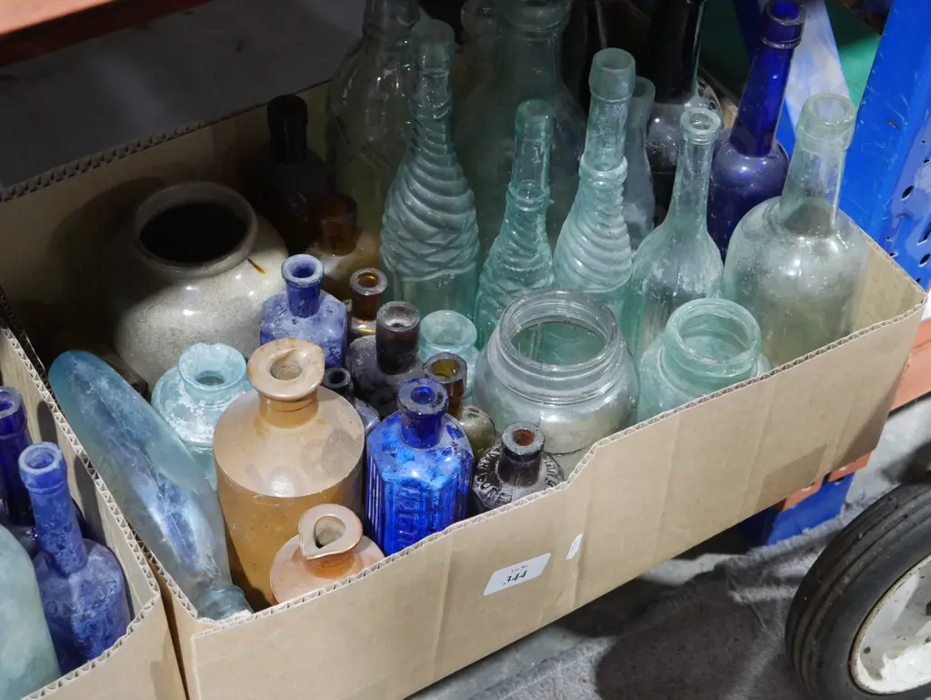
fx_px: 1561
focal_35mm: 58
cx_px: 466
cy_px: 350
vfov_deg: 25.3
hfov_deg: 33.2
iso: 2500
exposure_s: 1/60
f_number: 5.4
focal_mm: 29
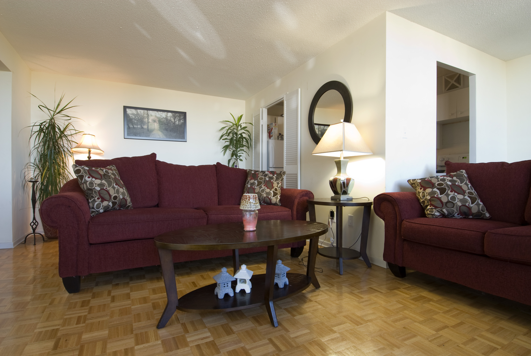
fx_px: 266
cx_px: 266
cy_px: 178
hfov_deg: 89.9
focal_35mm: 18
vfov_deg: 67.5
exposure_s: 1
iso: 100
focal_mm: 12
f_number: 8
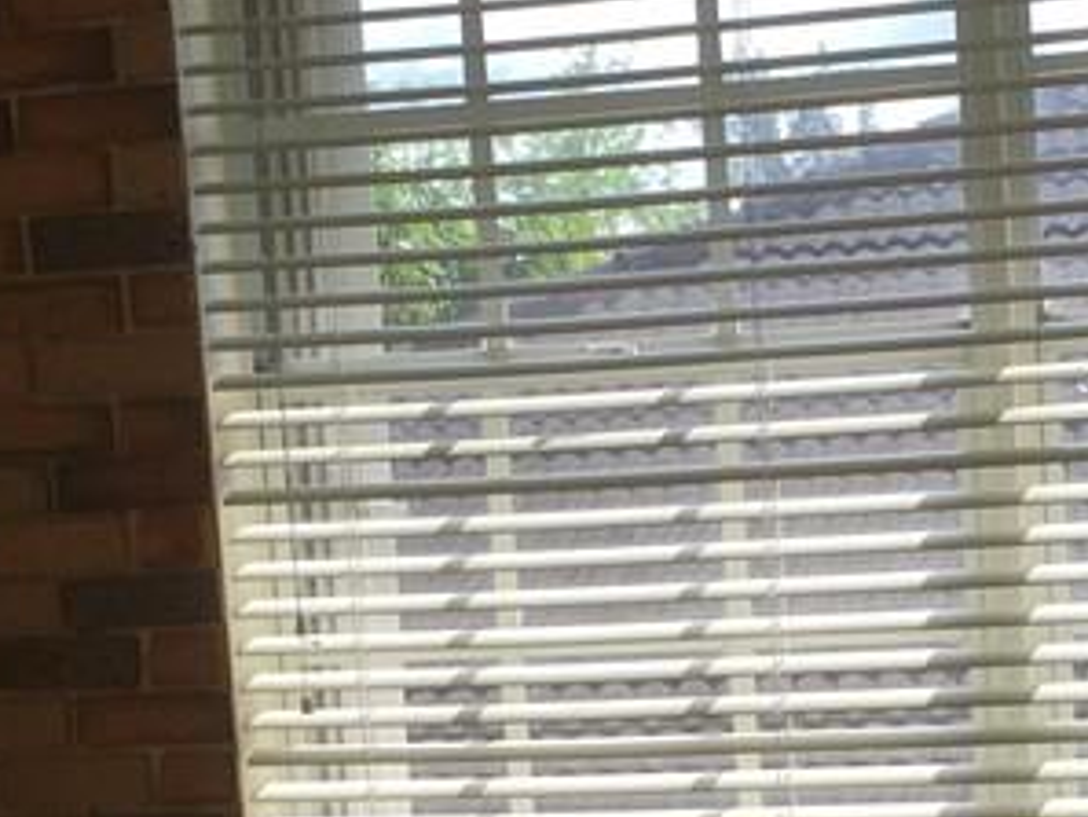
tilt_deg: -7.9
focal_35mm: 100
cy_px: 920
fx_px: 3144
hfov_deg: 19.5
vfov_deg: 14.4
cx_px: 839
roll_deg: +4.2
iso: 25
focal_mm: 4.15
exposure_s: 1/434
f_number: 2.2
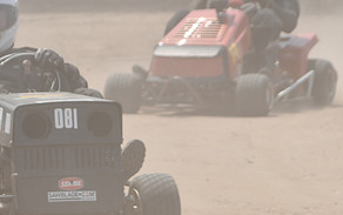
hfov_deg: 3.7
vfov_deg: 2.4
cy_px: 105
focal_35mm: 560
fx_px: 5239
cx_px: 40
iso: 125
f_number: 8
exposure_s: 1/500
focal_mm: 185
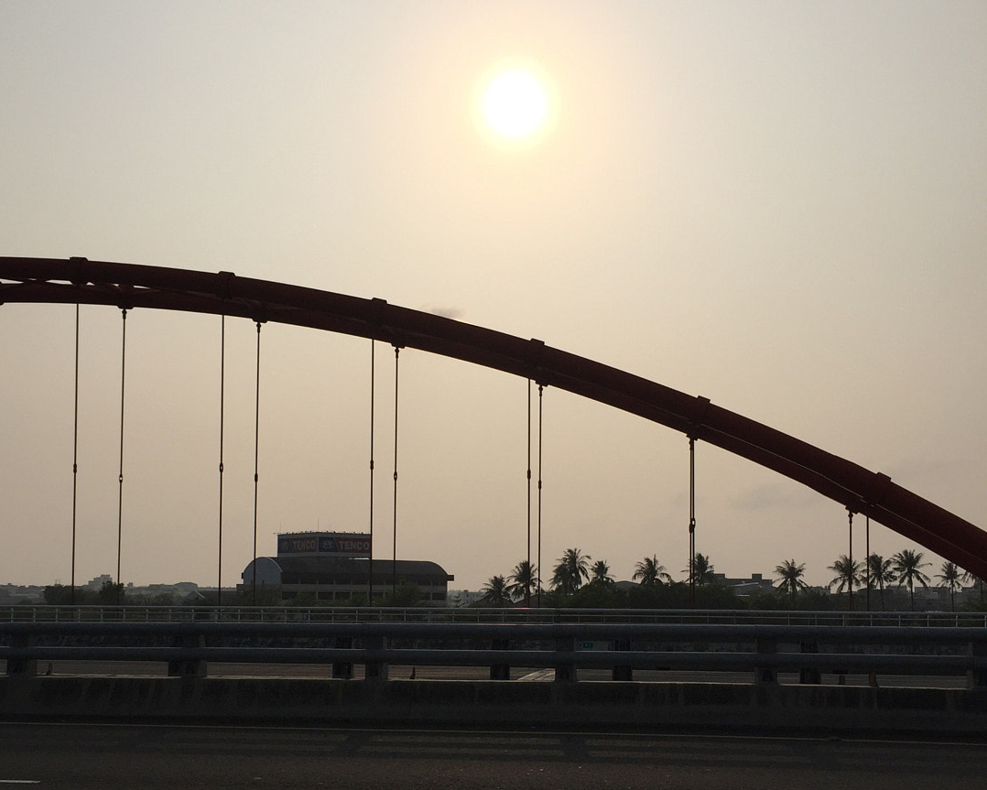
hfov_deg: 43.8
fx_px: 1227
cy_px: 527
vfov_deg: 35.3
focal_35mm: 42
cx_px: 444
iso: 32
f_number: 2.2
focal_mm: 4.15
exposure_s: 1/9901
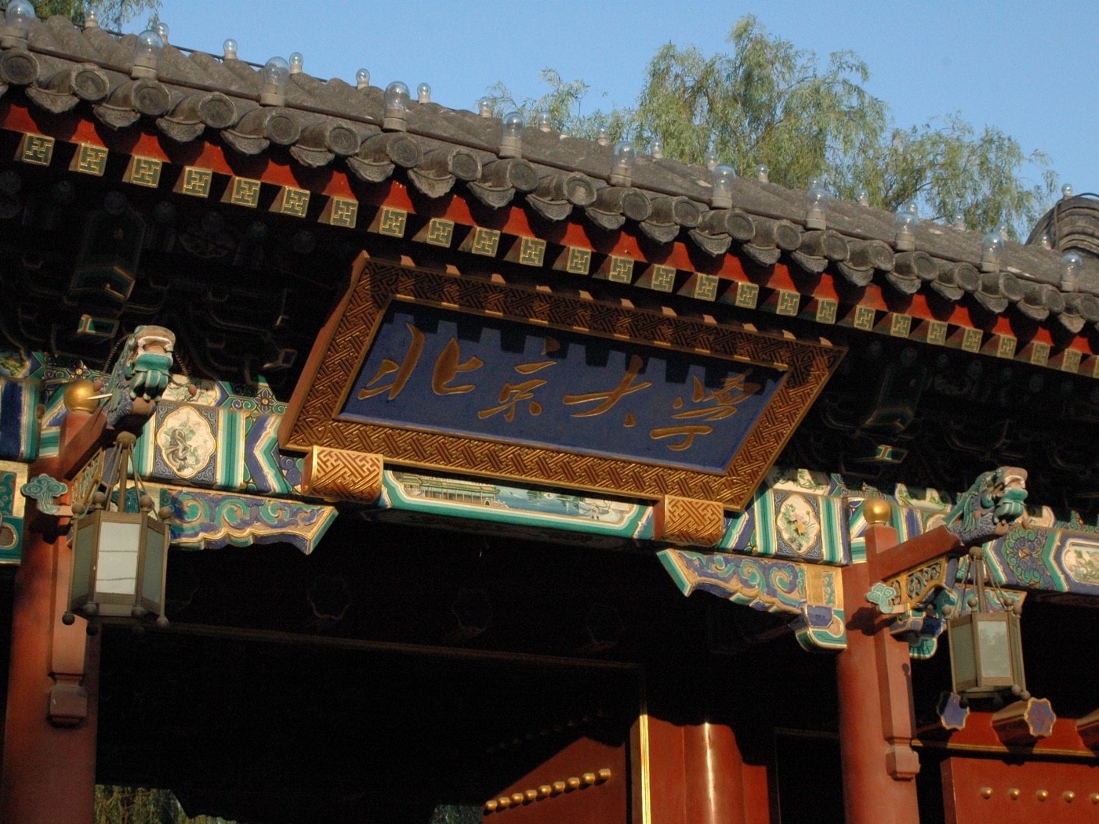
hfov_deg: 33.5
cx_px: 549
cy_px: 412
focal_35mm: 58
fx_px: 1827
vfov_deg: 25.4
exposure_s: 1/400
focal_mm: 35
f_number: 10
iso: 1000
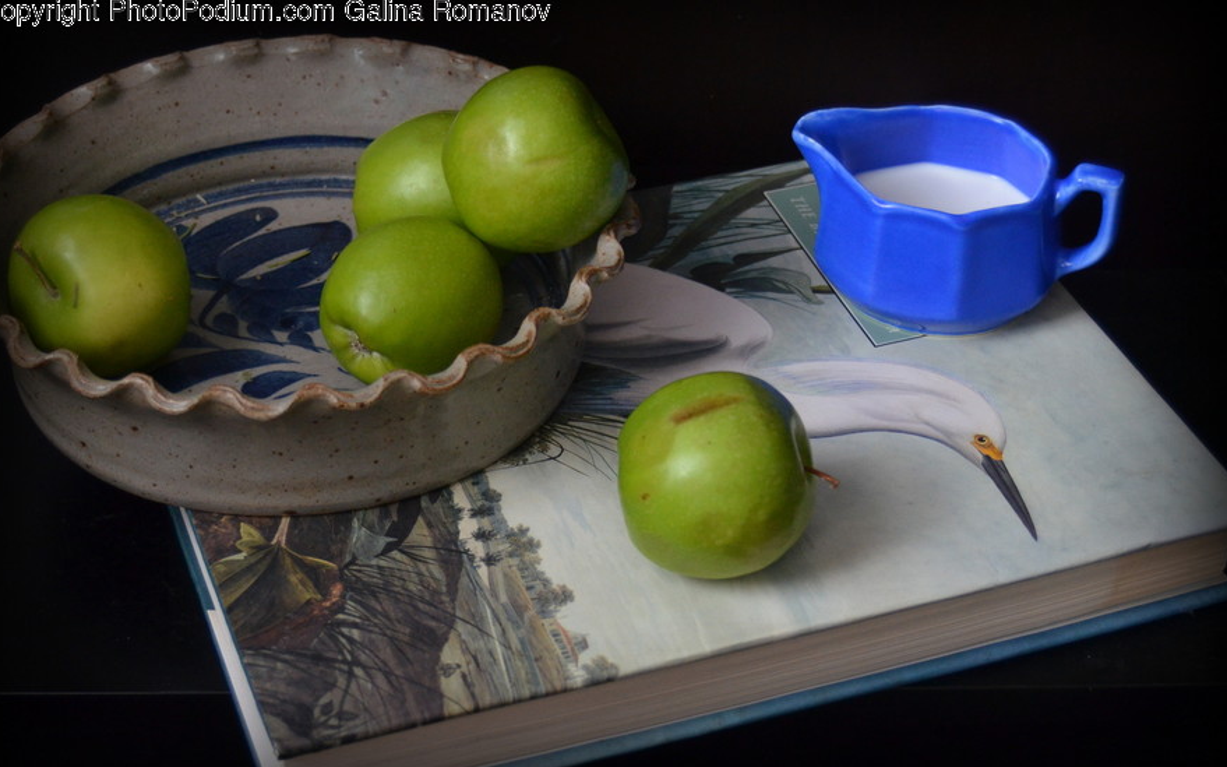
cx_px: 609
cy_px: 394
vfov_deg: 17.4
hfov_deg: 27.5
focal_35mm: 75
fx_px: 2507
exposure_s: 1/20
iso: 1600
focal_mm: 48
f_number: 4.5
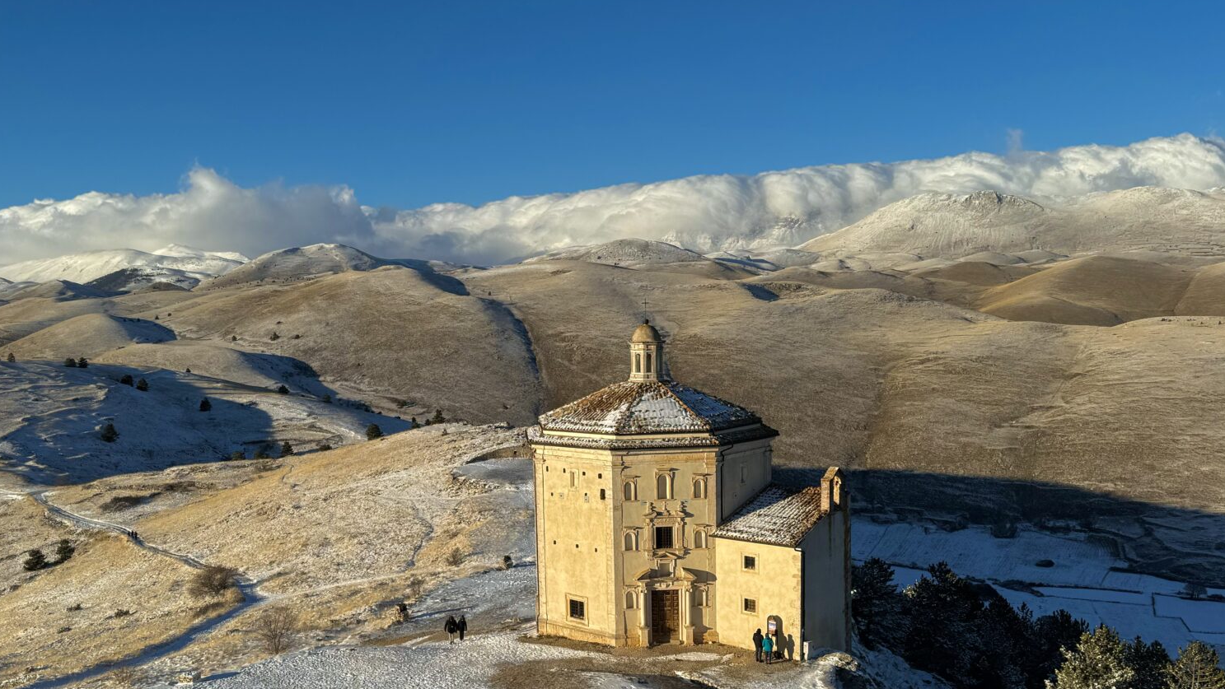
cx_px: 628
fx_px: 877
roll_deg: +1.1
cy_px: 413
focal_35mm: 27
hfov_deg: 69.8
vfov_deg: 42.7
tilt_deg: -8.1
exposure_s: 1/6410
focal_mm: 6.86
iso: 80
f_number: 1.78
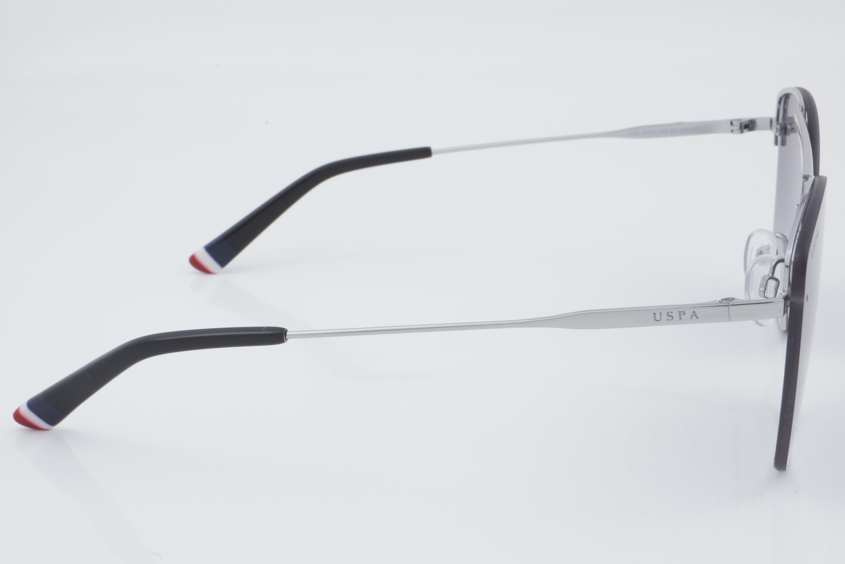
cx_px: 422
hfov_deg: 27.0
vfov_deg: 18.2
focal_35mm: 75
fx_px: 1760
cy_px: 282
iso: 100
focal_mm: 50
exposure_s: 1/3
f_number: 32
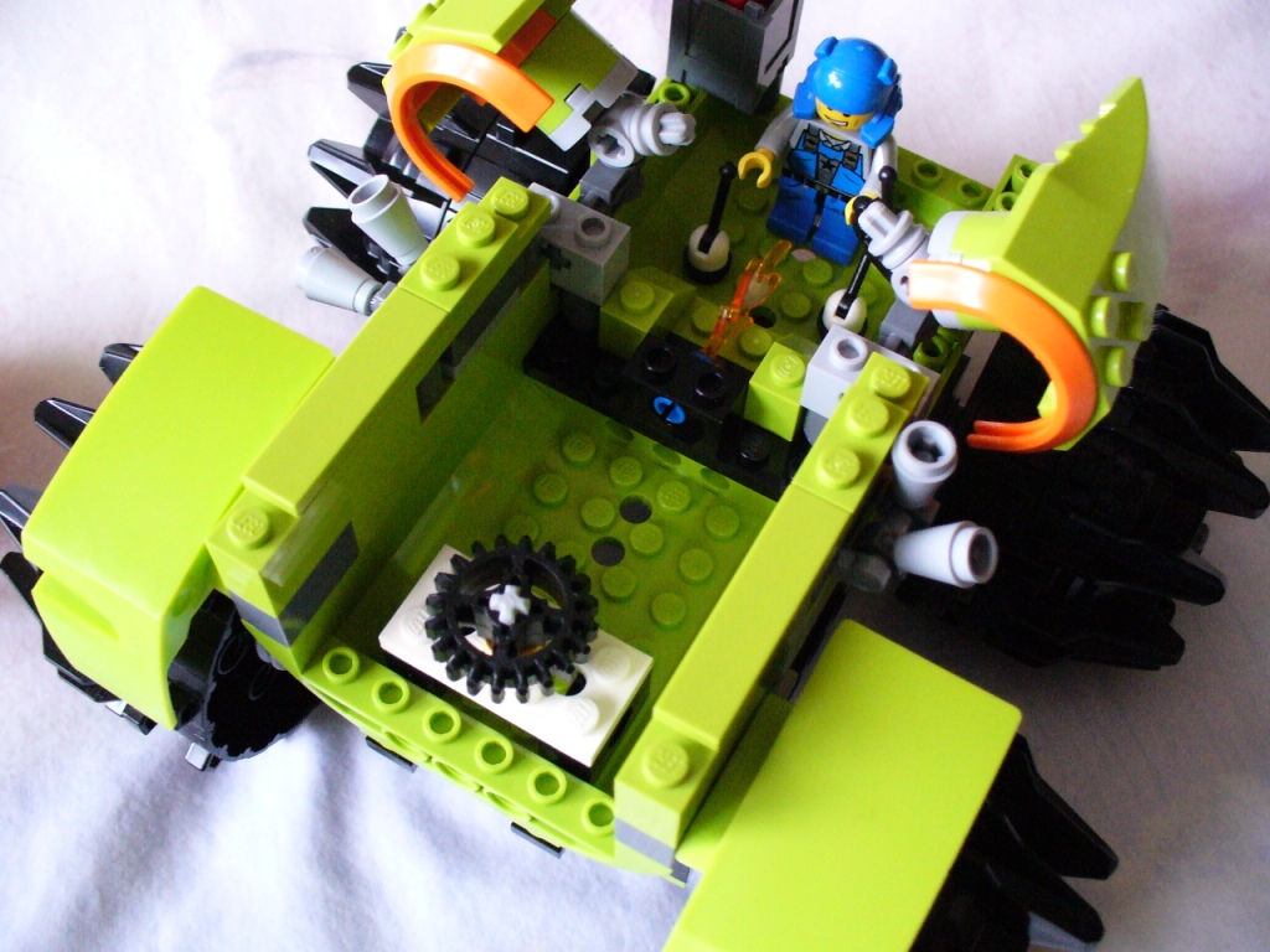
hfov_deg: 50.1
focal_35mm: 37
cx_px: 635
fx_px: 1357
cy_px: 476
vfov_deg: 38.7
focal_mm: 6.1
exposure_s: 1/40
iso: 400
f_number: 2.8
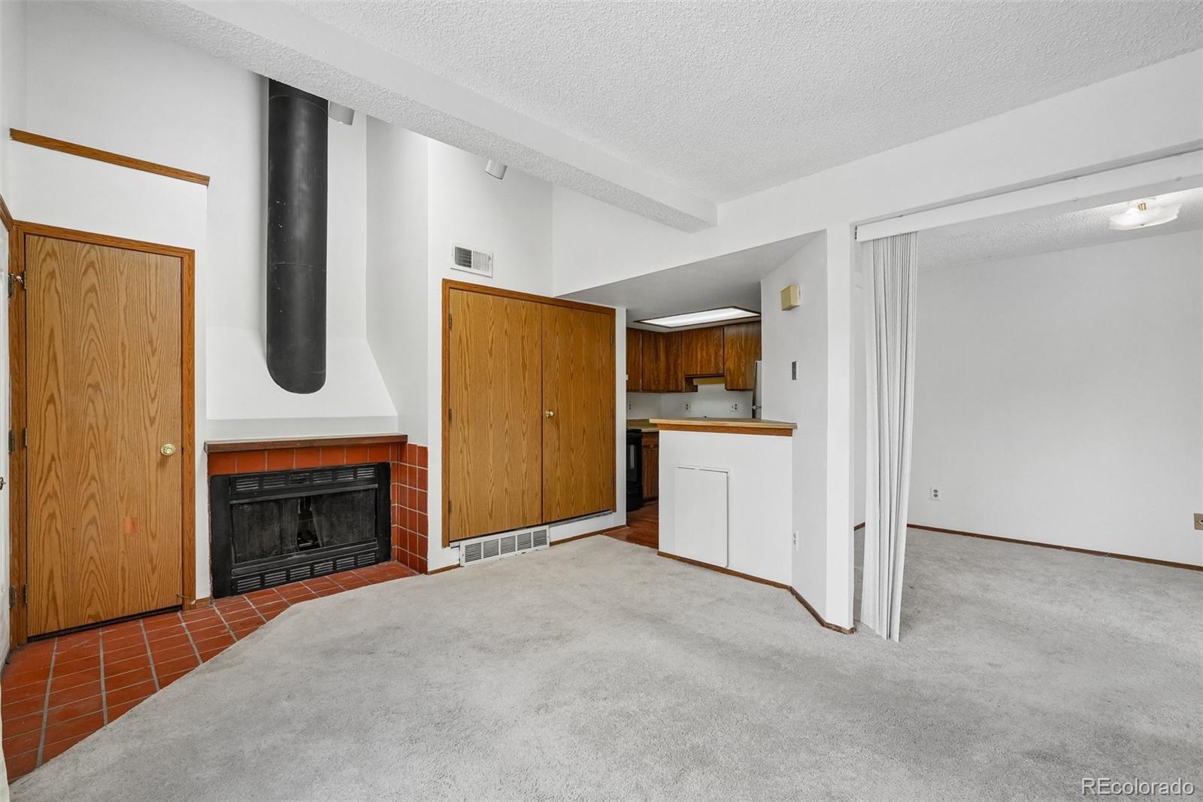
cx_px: 602
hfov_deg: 100.4
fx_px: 501
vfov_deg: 77.3
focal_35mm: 15
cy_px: 401
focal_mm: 10
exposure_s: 1/30
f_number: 8
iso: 800
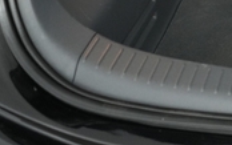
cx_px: 373
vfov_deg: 12.9
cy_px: -132
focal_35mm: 90
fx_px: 569
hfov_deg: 19.3
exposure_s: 1/160
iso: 4000
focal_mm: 24
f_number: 2.8
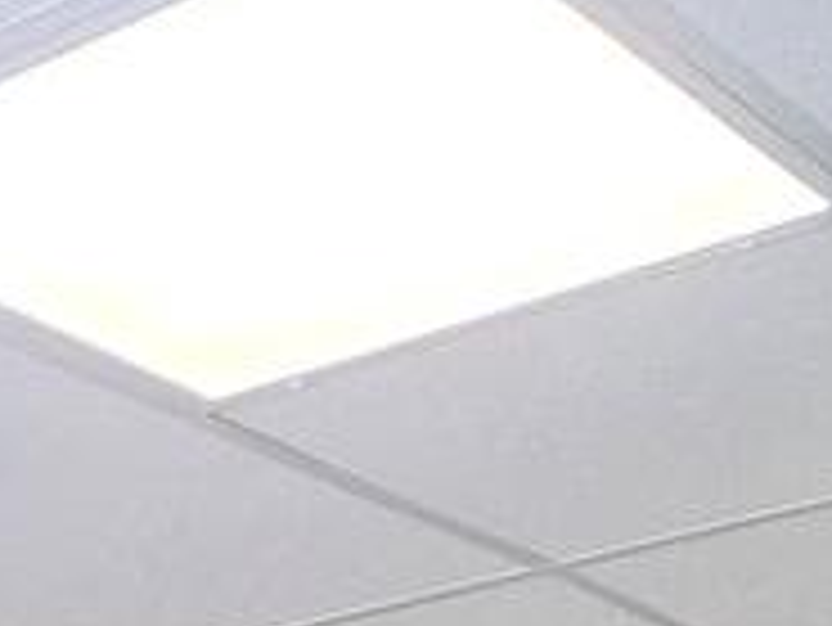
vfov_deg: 10.1
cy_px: 1959
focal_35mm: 101
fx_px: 2429
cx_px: -189
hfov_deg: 18.3
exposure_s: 1/120
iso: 250
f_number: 1.9
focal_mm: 2.2
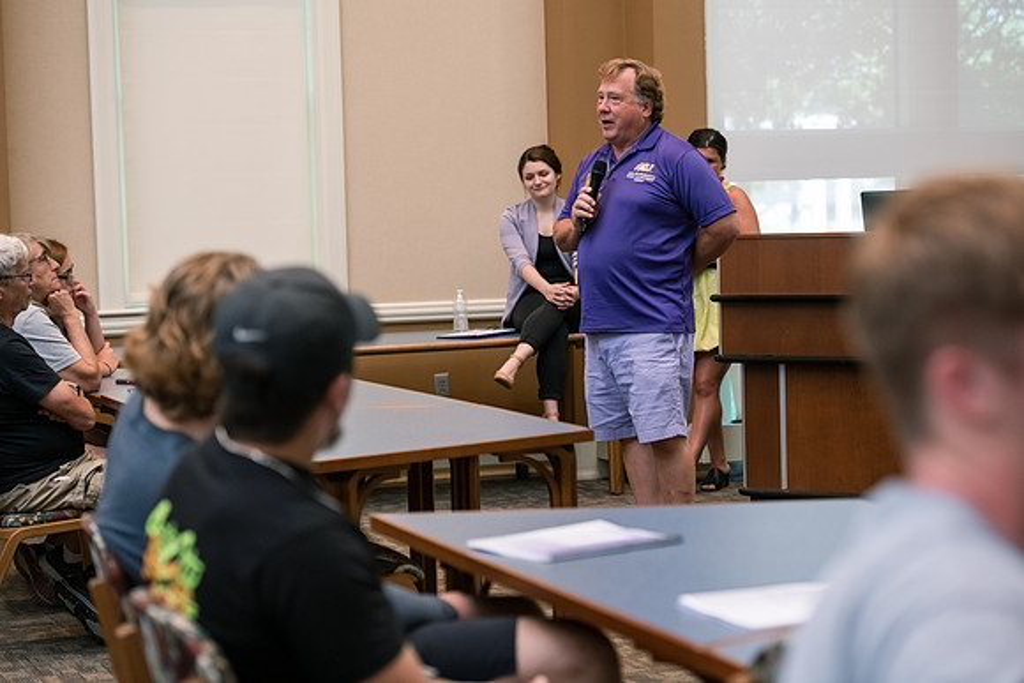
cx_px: 512
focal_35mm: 86
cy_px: 342
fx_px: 2447
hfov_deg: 23.6
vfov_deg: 15.9
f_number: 3.5
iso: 1600
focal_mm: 86
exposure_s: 1/160
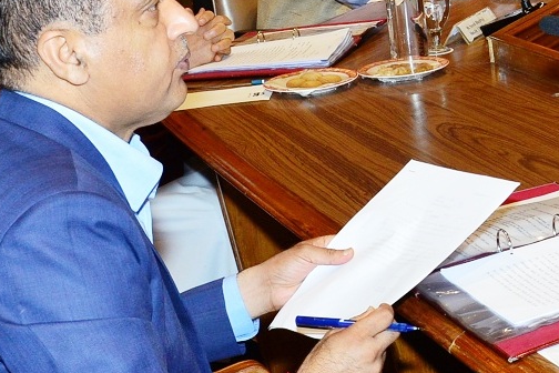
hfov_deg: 27.3
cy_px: 127
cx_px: 579
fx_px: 1071
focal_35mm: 69
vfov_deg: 19.7
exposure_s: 1/125
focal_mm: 29
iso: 1600
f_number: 7.1
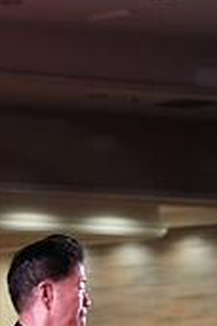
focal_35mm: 309
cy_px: 471
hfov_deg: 4.4
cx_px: -117
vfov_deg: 6.6
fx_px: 2794
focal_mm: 91
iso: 5000
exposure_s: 1/320
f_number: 5
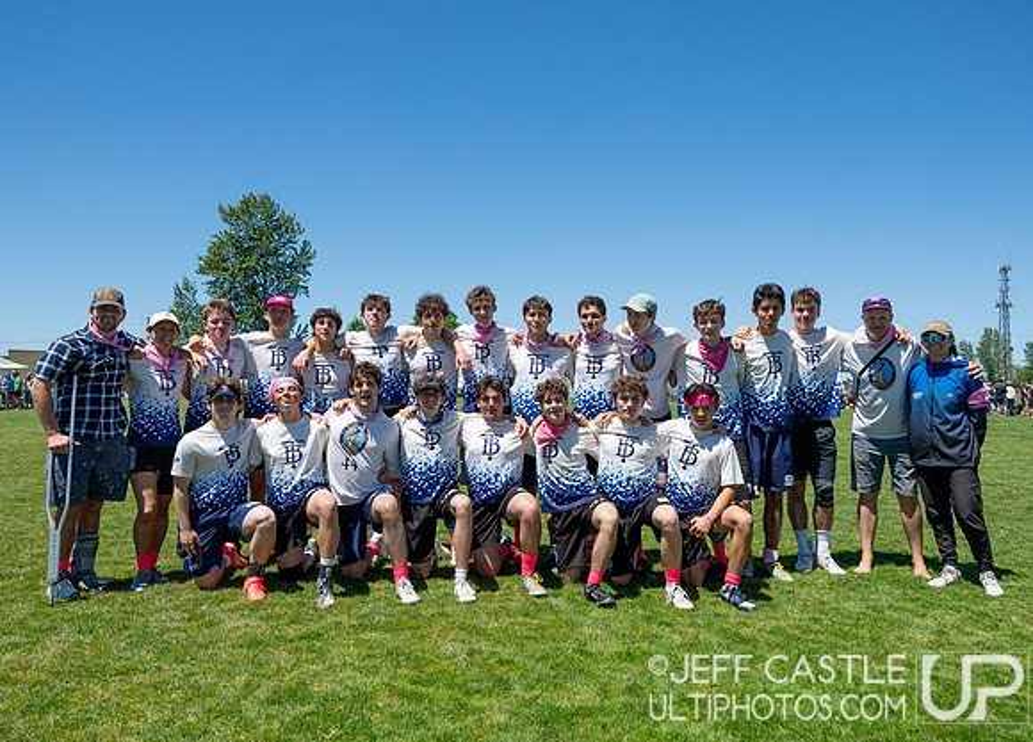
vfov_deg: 49.5
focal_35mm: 27
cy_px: 371
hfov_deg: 65.4
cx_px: 516
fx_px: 805
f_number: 5.6
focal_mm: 26
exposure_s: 1/2000
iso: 280
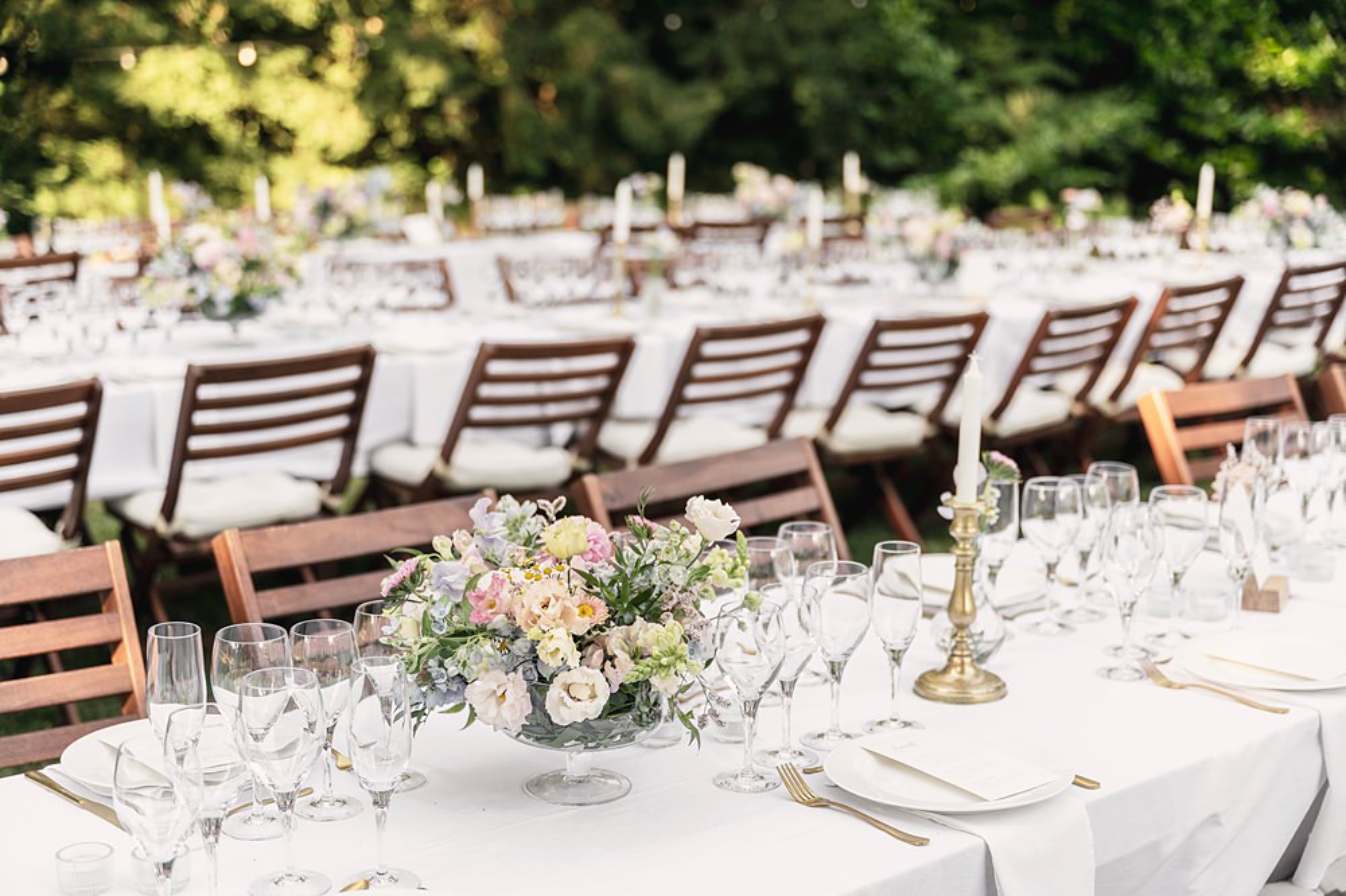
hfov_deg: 37.5
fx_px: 1981
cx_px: 673
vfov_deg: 25.5
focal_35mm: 53
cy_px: 448
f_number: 2.8
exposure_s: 1/500
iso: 200
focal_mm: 53
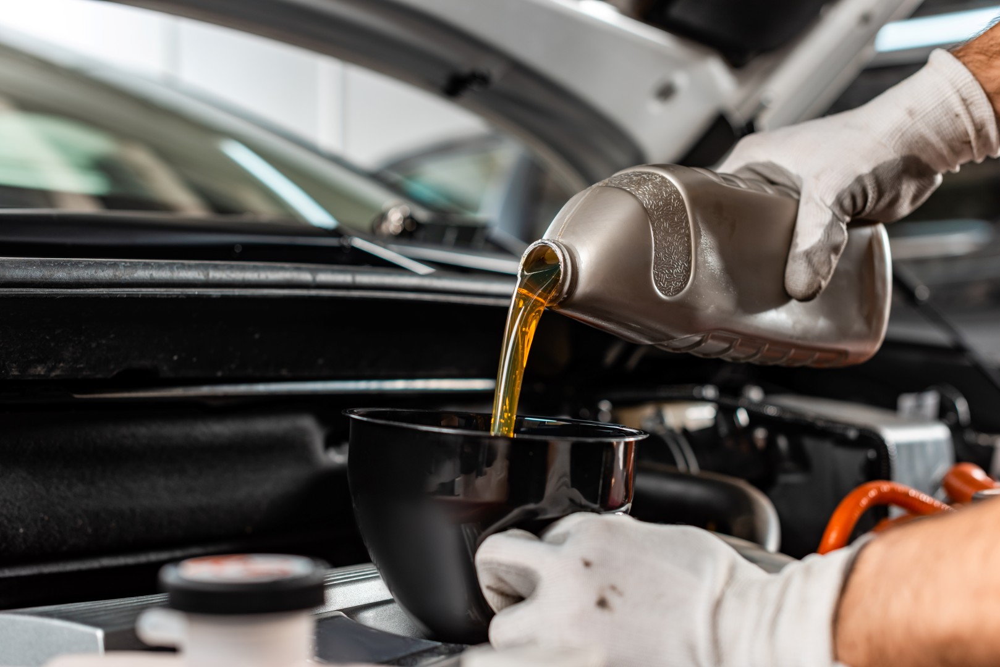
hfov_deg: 39.6
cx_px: 500
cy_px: 334
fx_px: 1389
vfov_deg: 27.0
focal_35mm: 50
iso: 100
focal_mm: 50
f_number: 4
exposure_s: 1/200
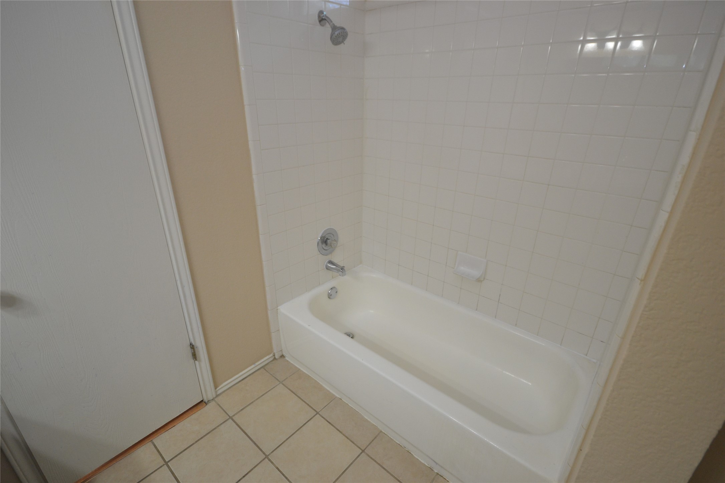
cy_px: 242
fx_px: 332
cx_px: 362
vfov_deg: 72.1
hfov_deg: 95.0
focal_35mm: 16
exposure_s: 1/60
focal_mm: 11
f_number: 4.2
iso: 720
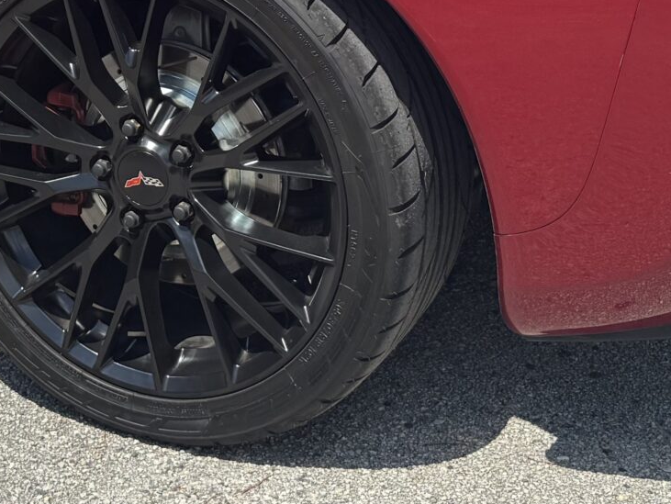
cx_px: -41
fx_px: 1629
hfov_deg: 22.2
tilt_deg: -5.1
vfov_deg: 16.5
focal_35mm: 84
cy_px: -165
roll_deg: +3.7
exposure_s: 1/3145
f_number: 1.78
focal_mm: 6.76
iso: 80
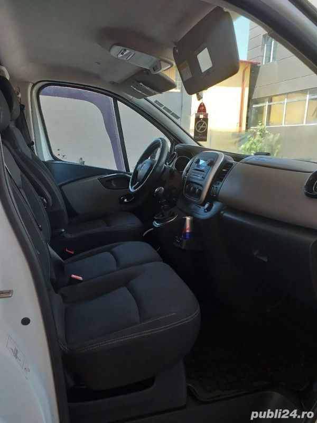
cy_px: 212
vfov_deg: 67.3
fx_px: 317
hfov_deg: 53.1
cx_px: 158
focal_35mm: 26
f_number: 1.9
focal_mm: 3.6
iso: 50
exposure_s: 1/100
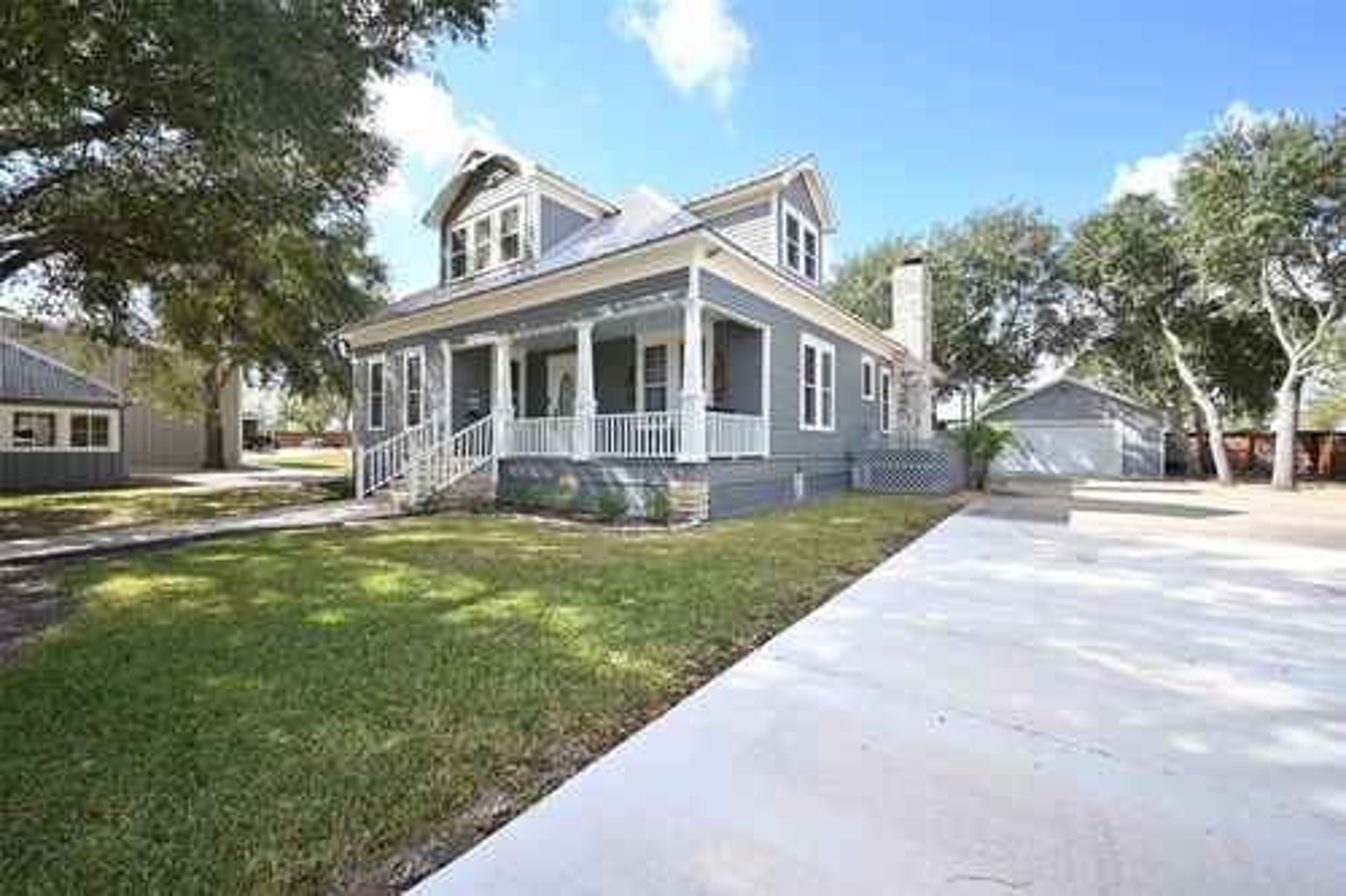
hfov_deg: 104.3
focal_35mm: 14
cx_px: 673
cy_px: 448
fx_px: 523
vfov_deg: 81.2
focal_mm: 14
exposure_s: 1/400
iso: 800
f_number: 10
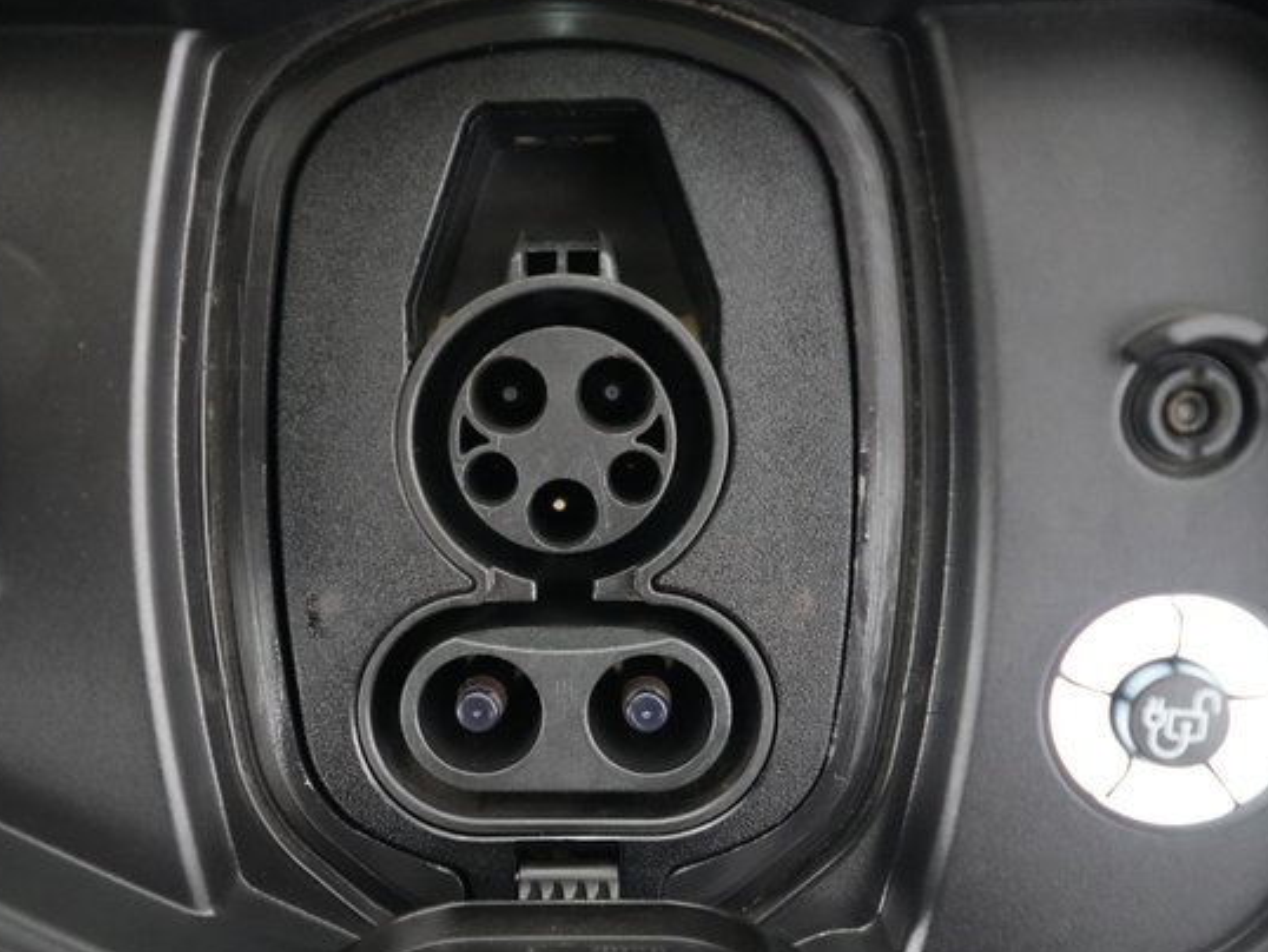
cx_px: 568
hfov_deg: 56.7
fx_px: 1173
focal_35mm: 32
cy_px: 485
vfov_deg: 44.2
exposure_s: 1/60
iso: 12800
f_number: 2.8
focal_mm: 28
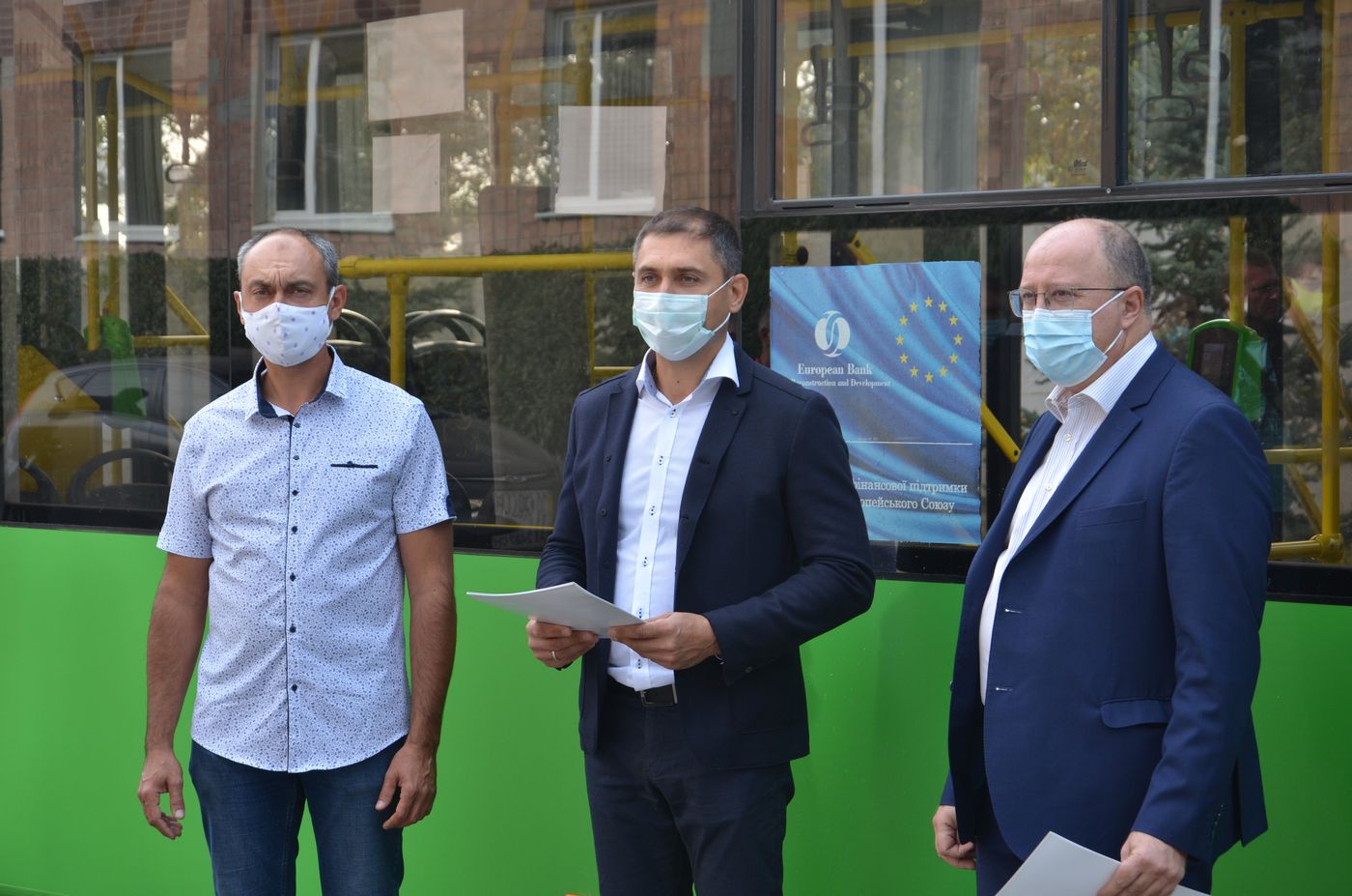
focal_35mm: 87
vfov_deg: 15.6
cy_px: 448
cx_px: 676
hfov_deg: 23.4
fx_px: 3260
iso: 250
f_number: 7.1
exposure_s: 1/250
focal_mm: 58
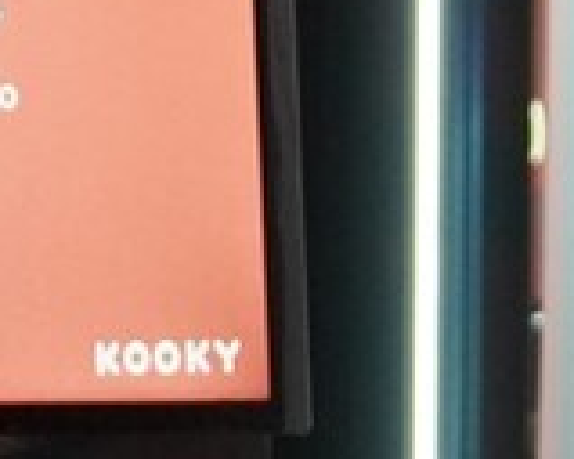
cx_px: 397
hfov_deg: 9.9
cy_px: 817
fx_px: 3325
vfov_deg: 7.7
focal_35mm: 196
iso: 2500
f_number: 4
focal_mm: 23
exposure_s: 1/160
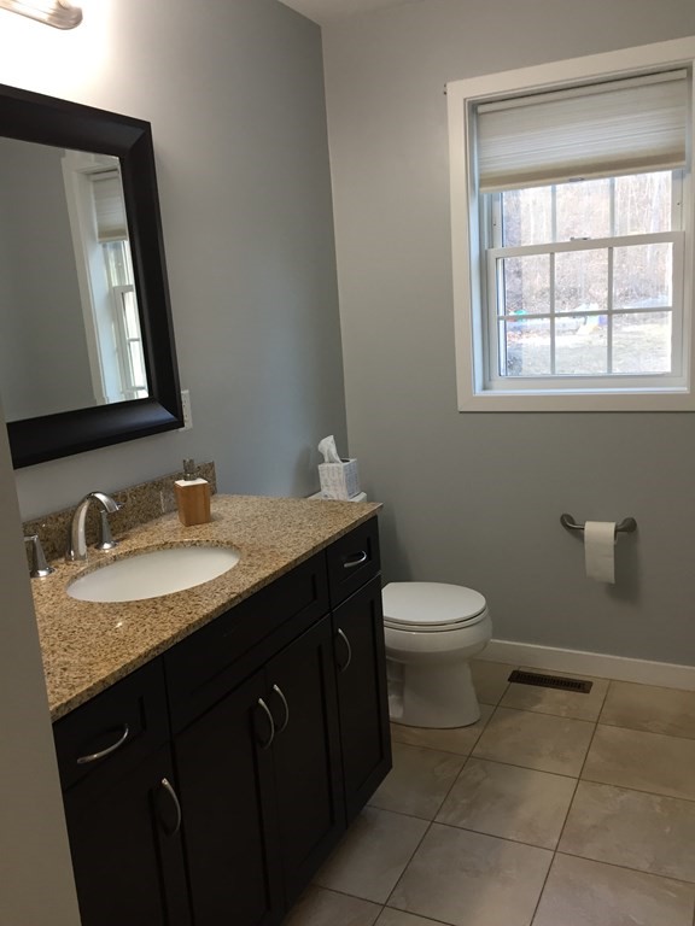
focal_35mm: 29
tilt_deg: -11.2
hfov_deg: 48.2
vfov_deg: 61.7
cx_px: 348
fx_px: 776
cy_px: 463
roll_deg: +1.8
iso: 64
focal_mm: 4.15
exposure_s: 1/30
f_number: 2.2
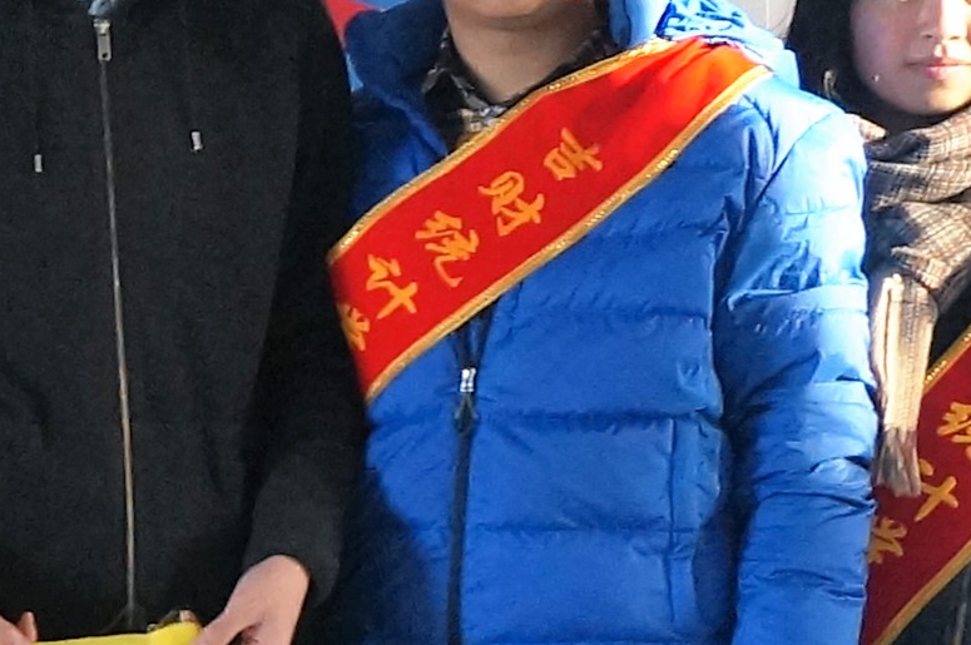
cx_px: -1182
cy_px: 778
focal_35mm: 199
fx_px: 5366
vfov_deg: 6.8
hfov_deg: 9.4
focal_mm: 21
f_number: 4
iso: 640
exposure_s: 1/60
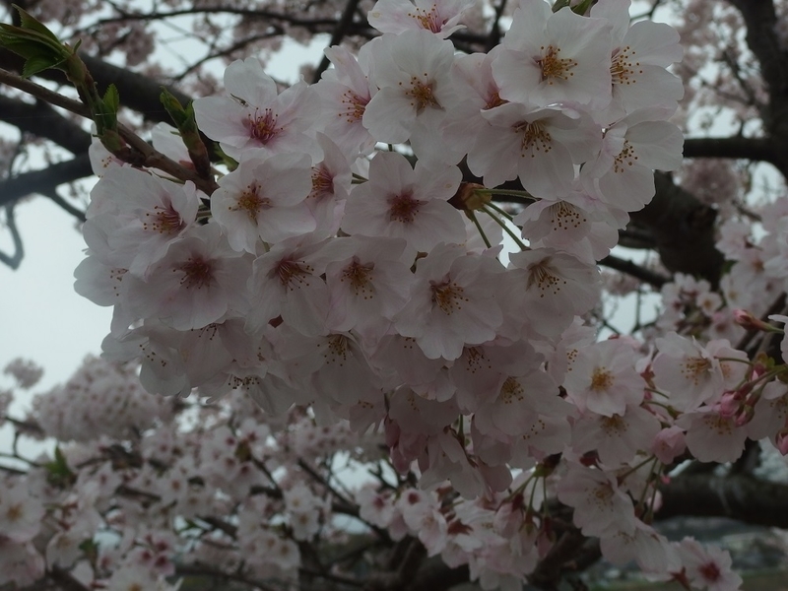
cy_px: 296
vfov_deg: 34.3
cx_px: 394
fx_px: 956
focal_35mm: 42
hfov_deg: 44.8
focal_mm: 7.5
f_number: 4.5
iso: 100
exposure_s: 1/800
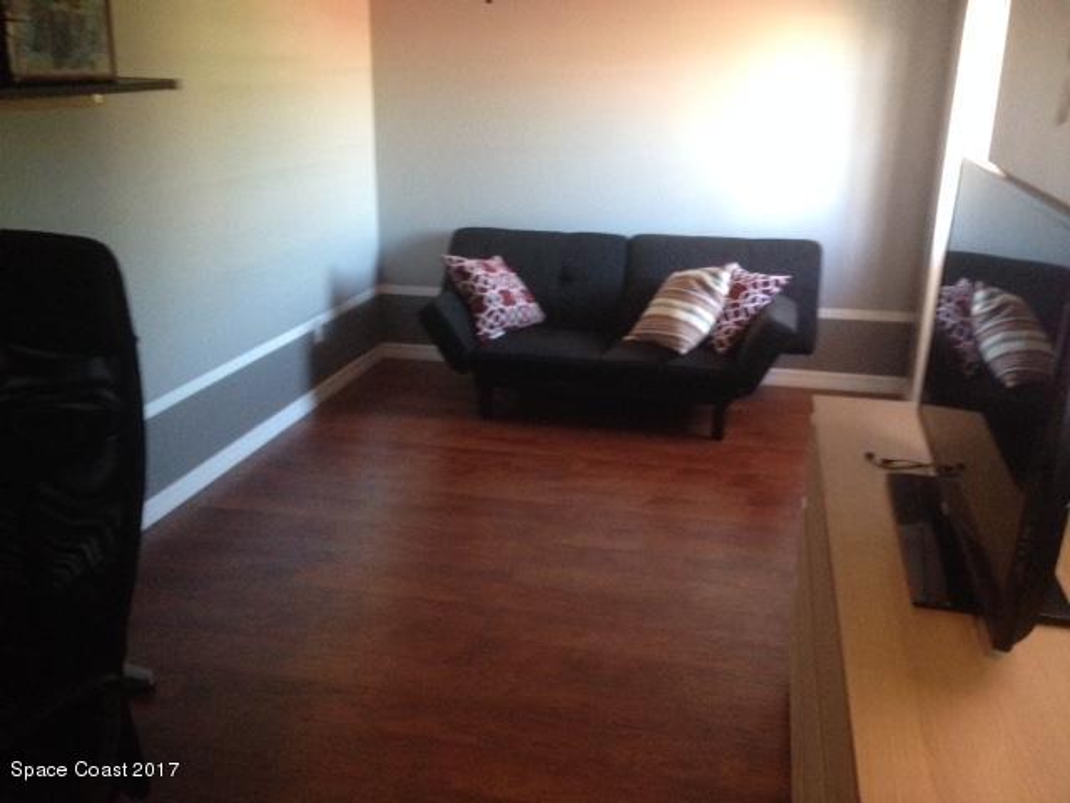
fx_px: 1082
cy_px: 402
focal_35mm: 35
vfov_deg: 40.7
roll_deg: +0.8
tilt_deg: -19.1
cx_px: 535
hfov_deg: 52.6
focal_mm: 4.28
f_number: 2.4
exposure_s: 1/20
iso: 400
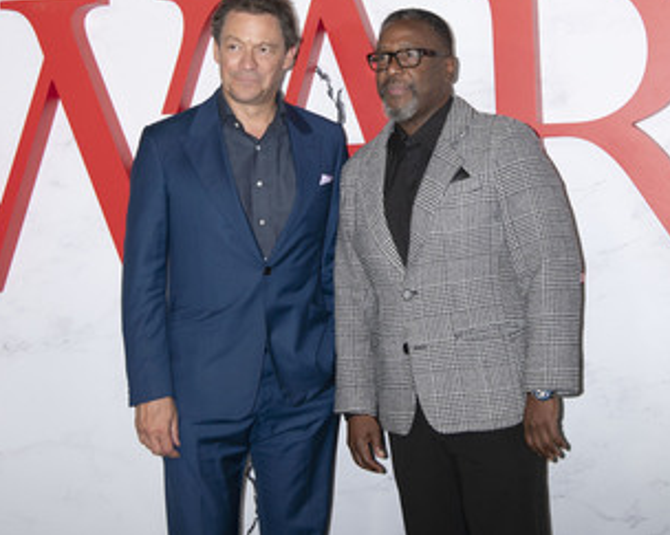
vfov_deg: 23.8
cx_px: 327
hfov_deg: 29.6
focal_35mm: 64
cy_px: 209
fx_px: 1269
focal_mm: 46
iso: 640
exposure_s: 1/200
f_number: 5
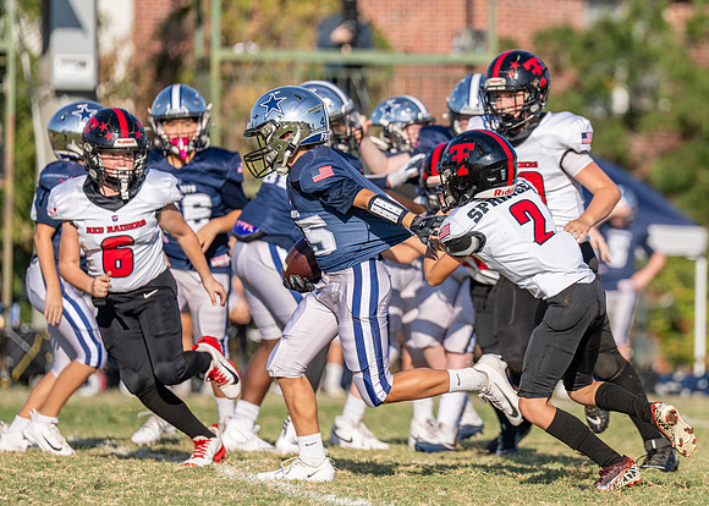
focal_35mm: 354
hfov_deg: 5.7
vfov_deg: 4.1
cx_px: 569
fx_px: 7132
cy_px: 193
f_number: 2.8
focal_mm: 200
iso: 100
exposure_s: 1/3200
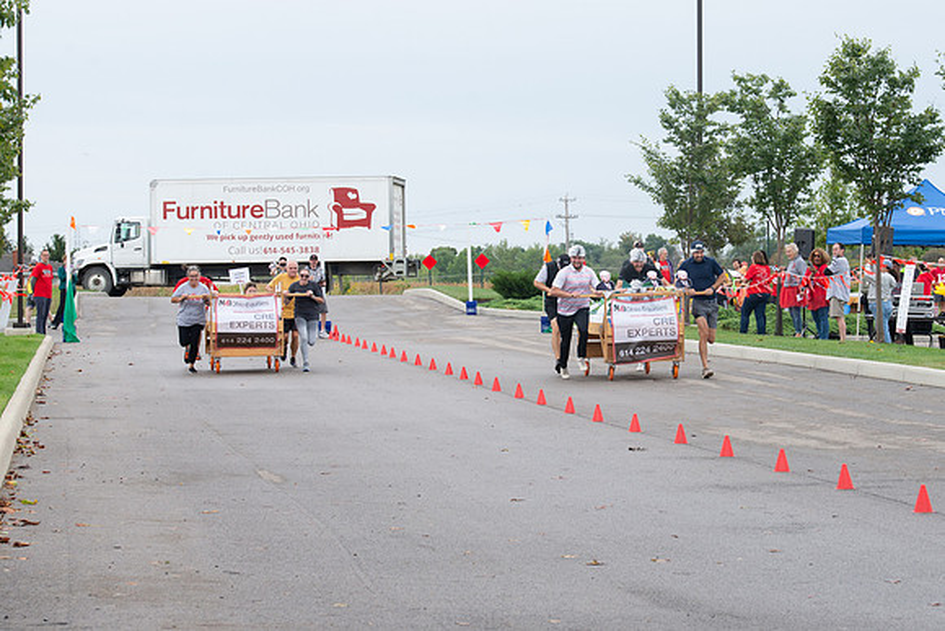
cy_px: 304
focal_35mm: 131
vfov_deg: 10.4
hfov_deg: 15.6
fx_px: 3452
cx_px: 562
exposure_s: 1/250
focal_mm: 105
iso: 640
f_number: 9
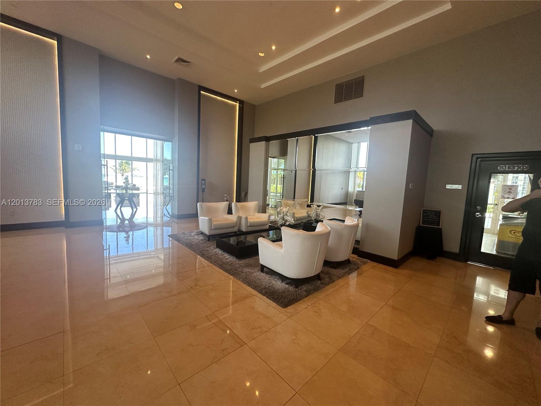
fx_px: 219
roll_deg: -2.1
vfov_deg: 85.7
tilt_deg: -5.4
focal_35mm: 14
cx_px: 270
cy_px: 203
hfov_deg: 102.1
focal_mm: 2.22
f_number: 2.2
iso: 250
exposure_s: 1/120
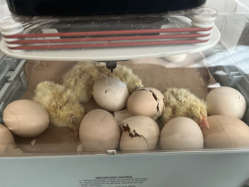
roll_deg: +1.9
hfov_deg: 67.3
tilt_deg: -40.4
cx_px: 124
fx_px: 187
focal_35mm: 26
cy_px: 94
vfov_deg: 53.1
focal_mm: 5.1
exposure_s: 1/41
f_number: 1.6
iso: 500
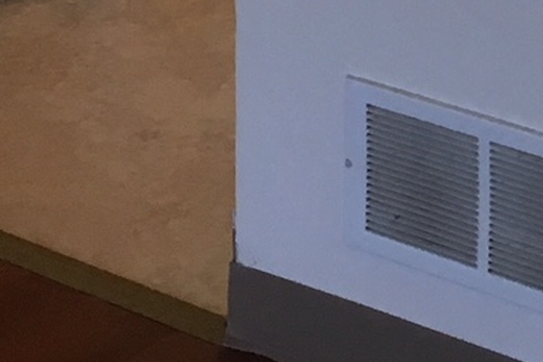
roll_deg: -0.9
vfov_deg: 7.9
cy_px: -572
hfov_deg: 12.6
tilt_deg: -7.4
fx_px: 2384
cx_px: 719
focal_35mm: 158
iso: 50
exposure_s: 1/30
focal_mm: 4.15
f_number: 2.2
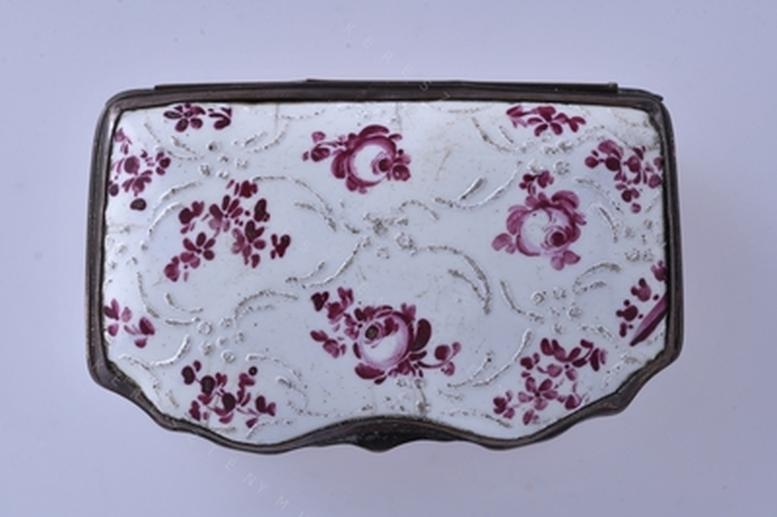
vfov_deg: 13.0
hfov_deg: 19.5
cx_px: 388
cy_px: 258
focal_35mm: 105
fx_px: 2264
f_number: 13
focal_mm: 105
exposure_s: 1/125
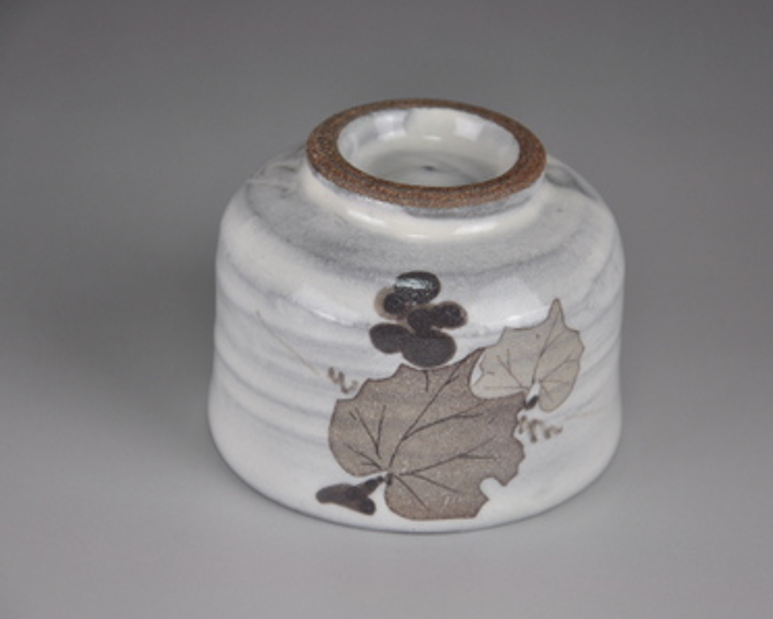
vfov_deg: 8.7
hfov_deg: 10.8
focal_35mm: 179
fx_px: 4087
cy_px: 310
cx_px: 416
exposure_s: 1/60
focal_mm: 105
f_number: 5.6
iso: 640
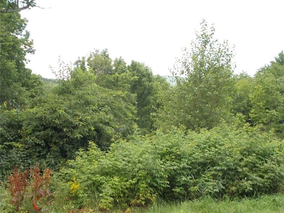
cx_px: 142
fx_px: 541
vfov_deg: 22.3
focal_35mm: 66
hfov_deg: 29.4
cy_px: 106
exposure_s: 1/60
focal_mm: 11.8
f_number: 5.3
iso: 80
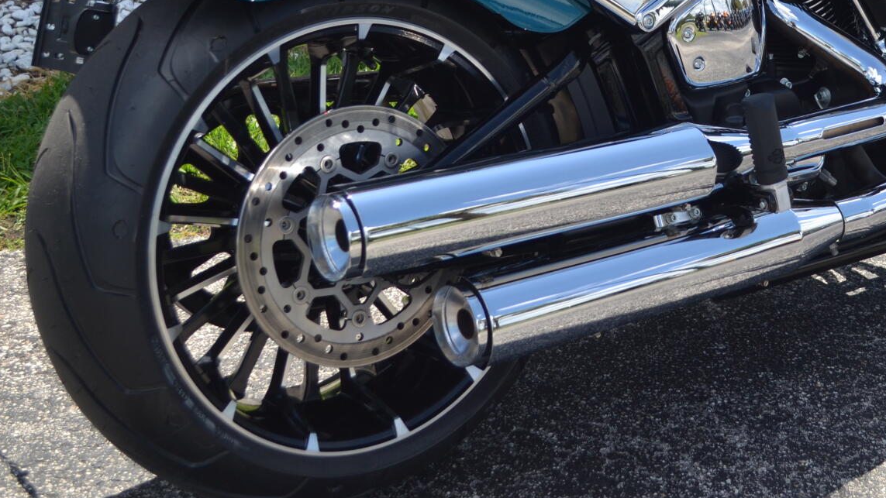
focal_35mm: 66
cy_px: -7
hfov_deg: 31.1
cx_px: 705
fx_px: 1551
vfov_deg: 17.8
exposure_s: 1/400
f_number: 4
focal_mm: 24
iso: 100
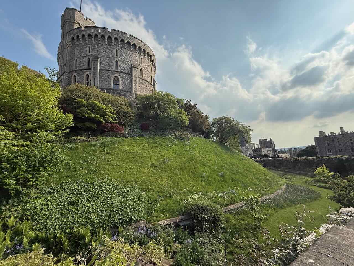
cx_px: 177
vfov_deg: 85.7
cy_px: 133
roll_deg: +3.2
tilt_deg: +10.1
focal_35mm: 14
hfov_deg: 102.1
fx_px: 143
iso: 80
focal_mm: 2.22
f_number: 2.2
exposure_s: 1/2410
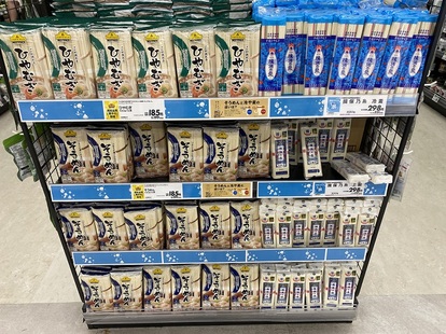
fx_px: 335
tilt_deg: -32.1
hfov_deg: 67.3
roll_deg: +1.5
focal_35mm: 26
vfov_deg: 53.0
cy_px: 167
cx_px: 223
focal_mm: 4.25
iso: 80
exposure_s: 1/100
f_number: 1.8
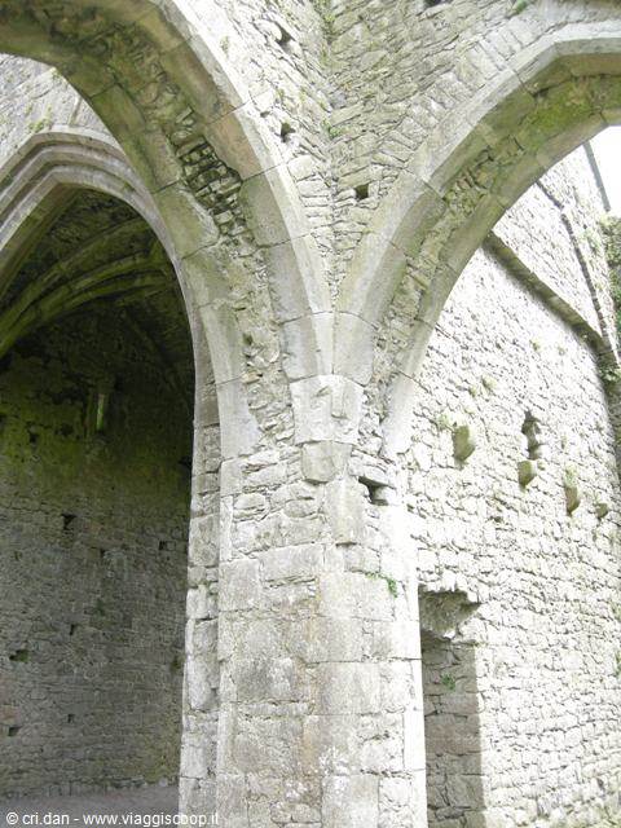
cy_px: 414
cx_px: 310
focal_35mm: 36
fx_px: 861
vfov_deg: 51.4
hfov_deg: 39.7
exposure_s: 1/69.3
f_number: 3.4
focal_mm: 7.5
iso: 64
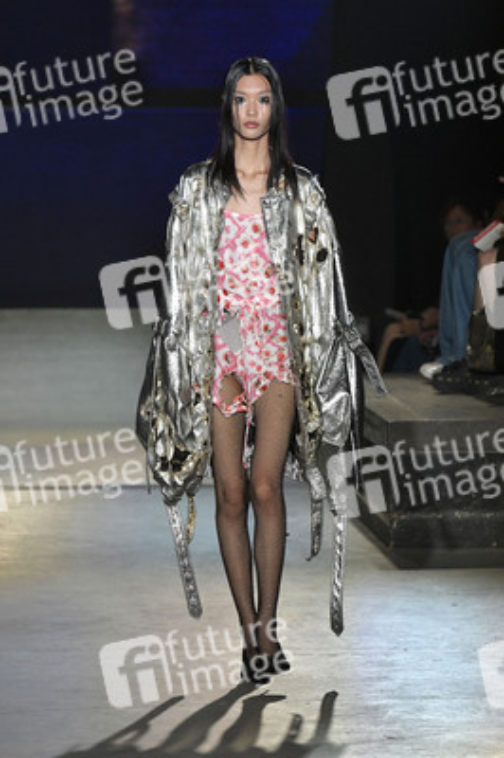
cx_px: 252
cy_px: 379
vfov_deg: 8.6
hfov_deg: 5.7
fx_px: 5048
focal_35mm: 240
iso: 2500
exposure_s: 1/400
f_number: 7.1
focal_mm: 200
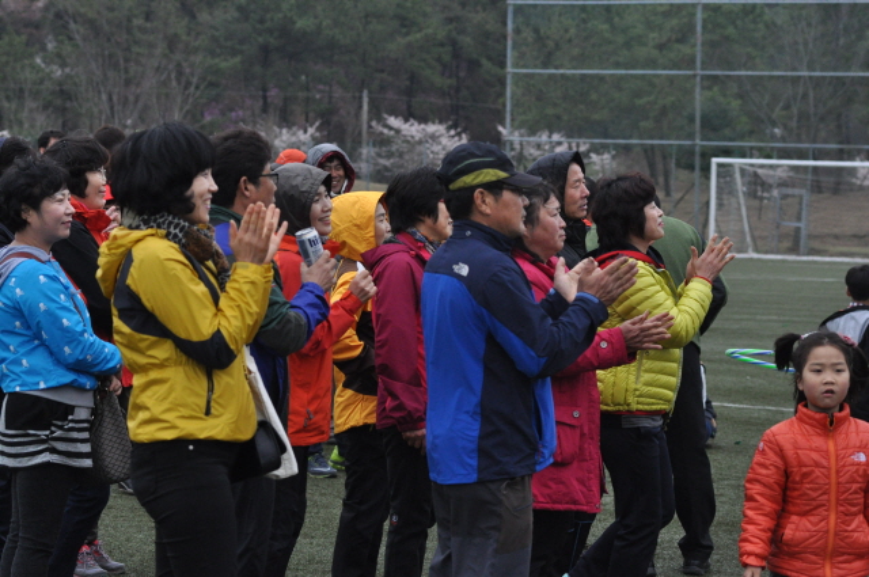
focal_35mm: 300
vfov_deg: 4.6
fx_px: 7232
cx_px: 434
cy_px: 288
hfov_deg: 6.9
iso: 1250
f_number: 5
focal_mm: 200
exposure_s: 1/1600
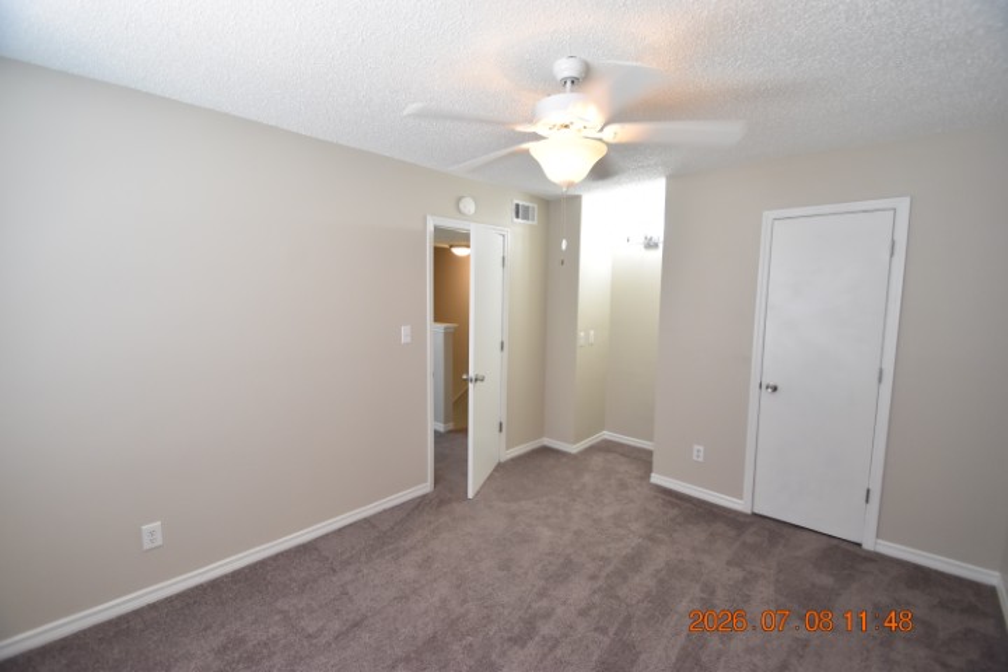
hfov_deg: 100.4
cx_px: 504
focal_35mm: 15
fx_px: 420
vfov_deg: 77.3
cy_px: 336
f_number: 3.5
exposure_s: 1/60
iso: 800
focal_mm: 10
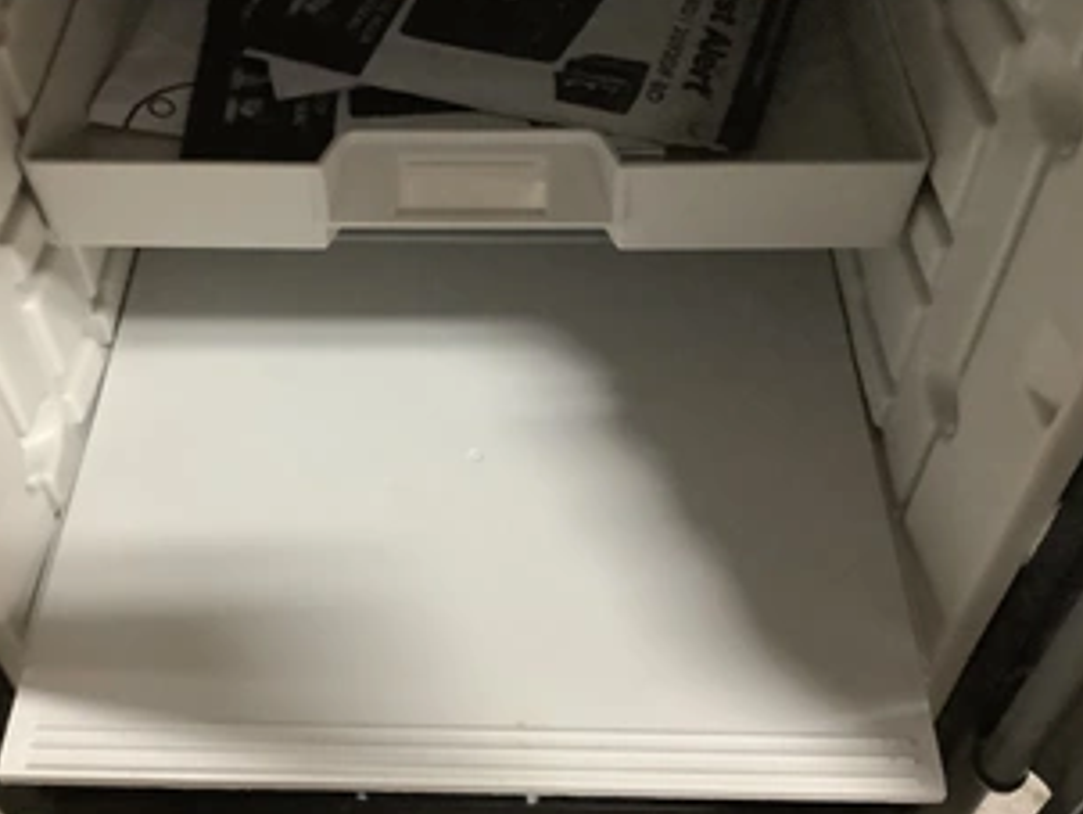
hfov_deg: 45.6
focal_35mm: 41
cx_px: 470
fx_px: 1284
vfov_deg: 35.2
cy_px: 398
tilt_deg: -50.1
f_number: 2.4
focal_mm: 3.3
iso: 640
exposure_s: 1/30
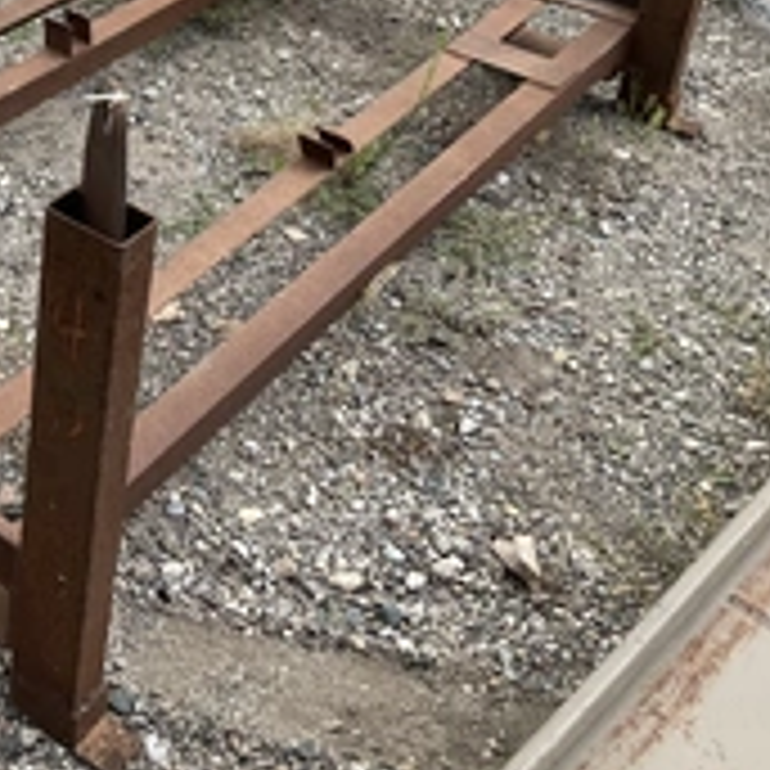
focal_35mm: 60
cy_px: 108
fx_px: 1510
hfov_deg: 27.2
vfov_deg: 27.8
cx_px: 23
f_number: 1.8
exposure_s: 1/804
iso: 25
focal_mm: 3
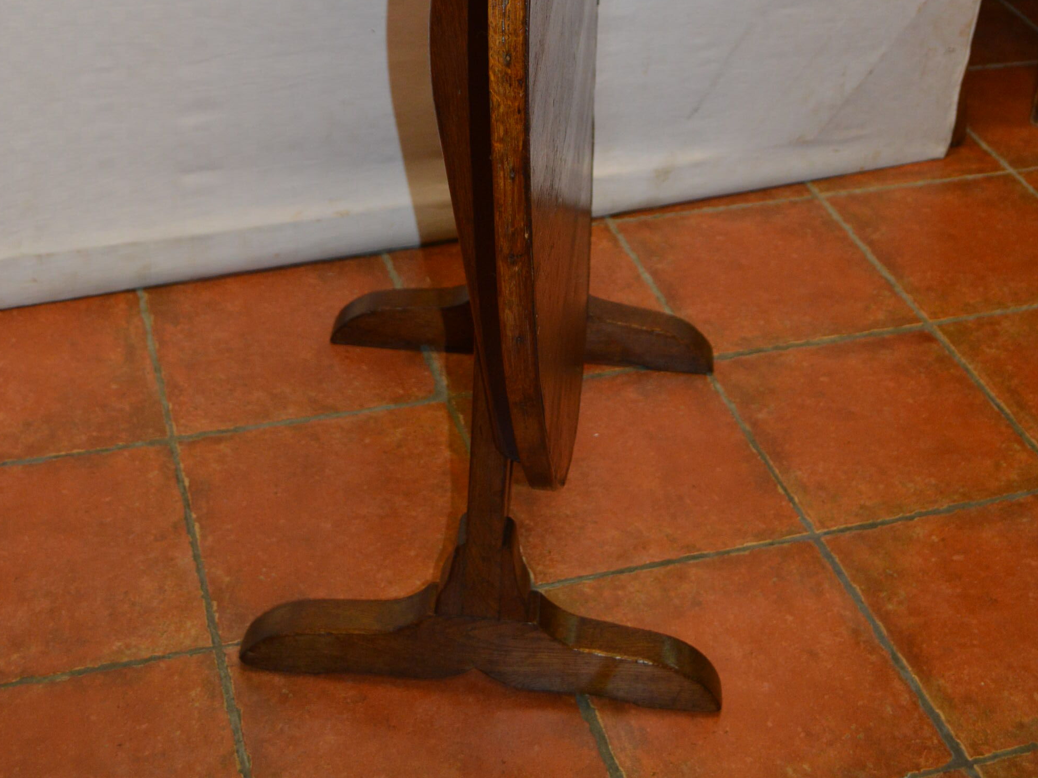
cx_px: 520
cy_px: 10
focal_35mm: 57
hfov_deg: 33.8
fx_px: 1709
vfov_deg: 24.5
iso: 720
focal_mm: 26
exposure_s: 1/60
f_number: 4.2
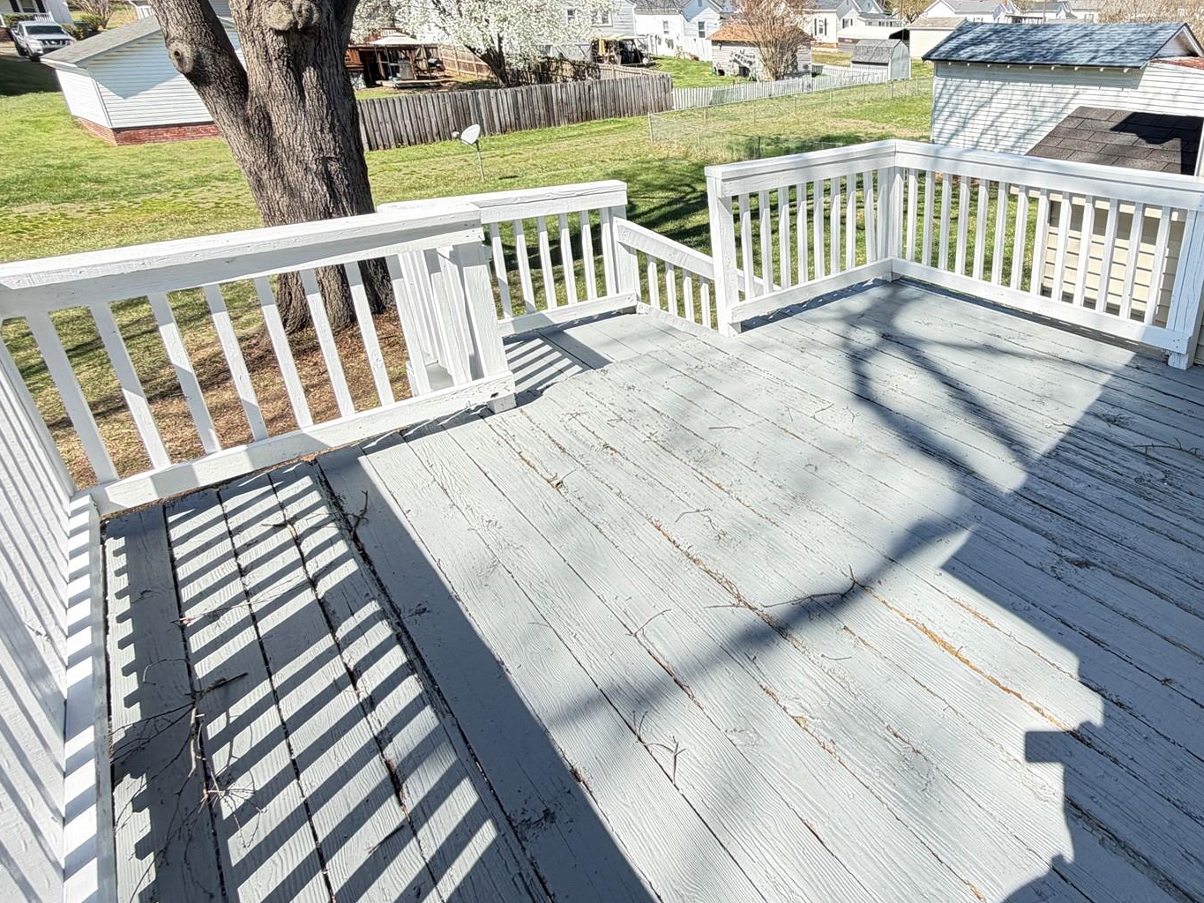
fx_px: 730
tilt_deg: -21.8
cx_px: 864
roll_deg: -0.6
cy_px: 317
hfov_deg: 74.7
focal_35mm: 21
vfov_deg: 62.2
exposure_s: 1/329
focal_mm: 2.22
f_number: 2.2
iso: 50
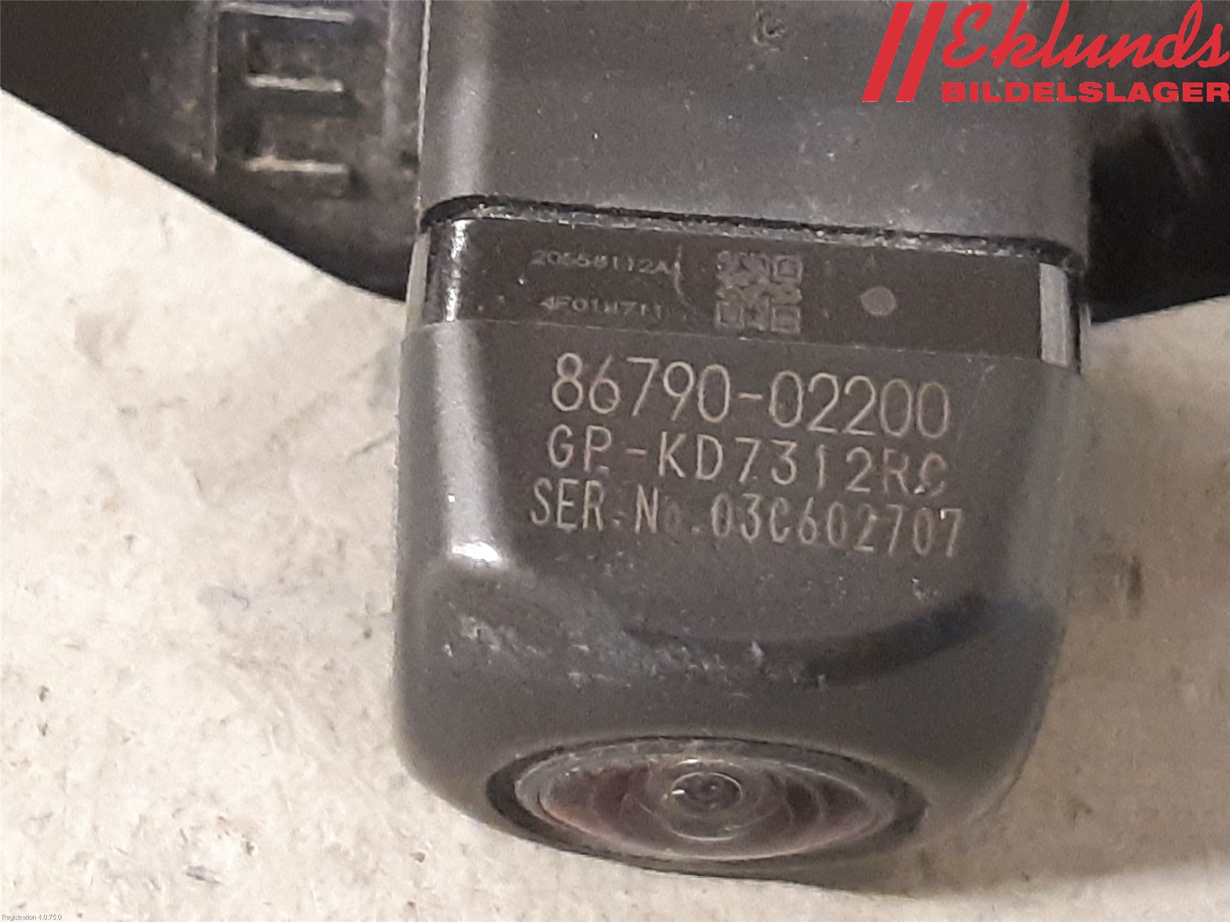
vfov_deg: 53.1
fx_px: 924
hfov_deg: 67.3
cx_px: 615
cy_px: 461
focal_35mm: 26
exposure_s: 1/25
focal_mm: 3.93
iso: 500
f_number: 1.7
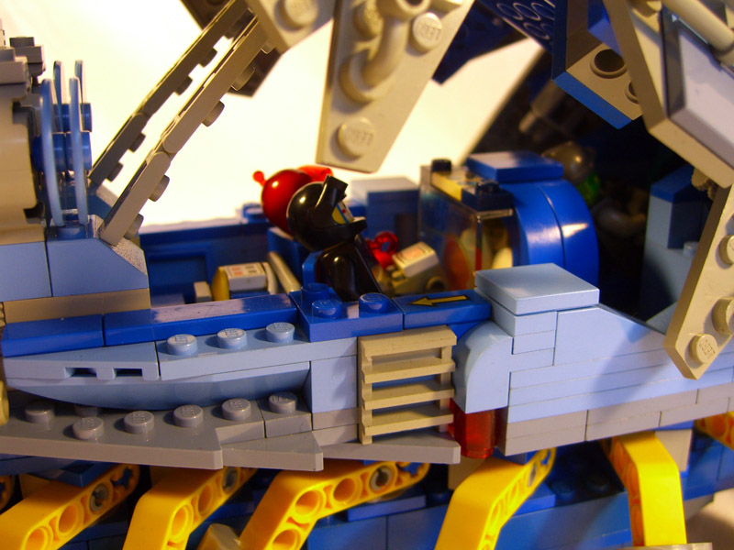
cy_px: 275
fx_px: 806
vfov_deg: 37.7
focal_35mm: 38
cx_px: 367
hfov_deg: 49.0
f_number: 2.8
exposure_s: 1/40
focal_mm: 7.9
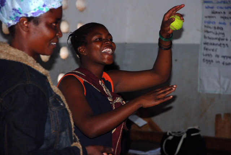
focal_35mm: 158
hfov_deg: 13.0
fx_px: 1013
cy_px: 78
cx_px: 116
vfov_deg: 8.8
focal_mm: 105
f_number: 5.6
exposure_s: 1/60
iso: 250
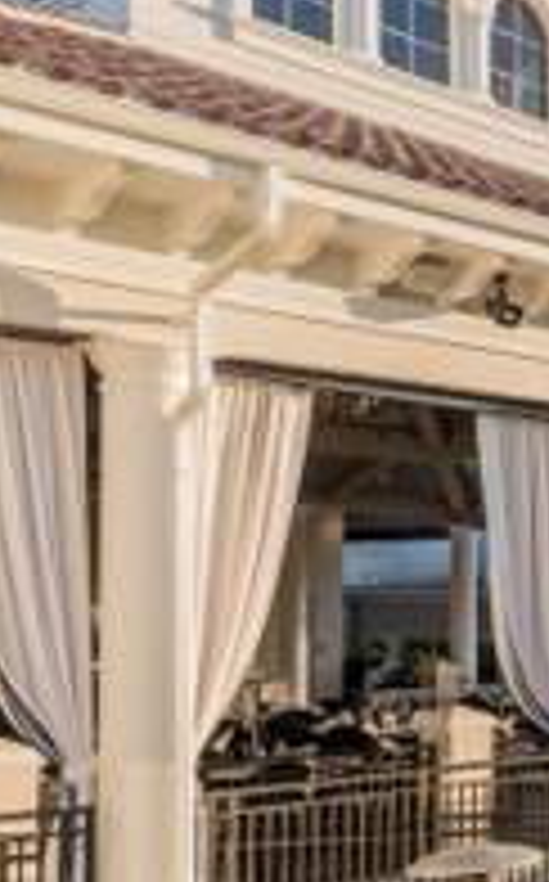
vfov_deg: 33.9
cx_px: 990
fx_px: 1441
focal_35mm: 60
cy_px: 540
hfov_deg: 17.5
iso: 400
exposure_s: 1/500
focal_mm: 24
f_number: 8
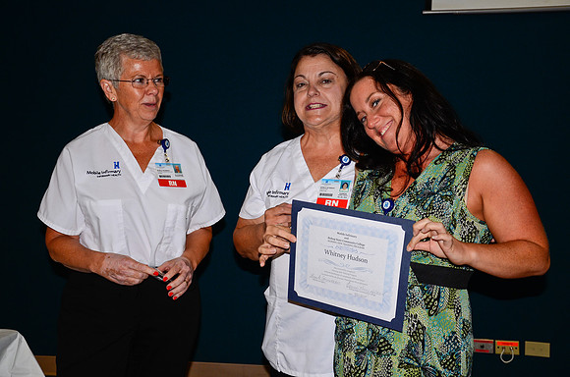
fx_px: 829
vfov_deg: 25.6
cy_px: 188
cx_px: 285
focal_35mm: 52
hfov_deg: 37.9
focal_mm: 35
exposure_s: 1/50
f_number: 5
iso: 400
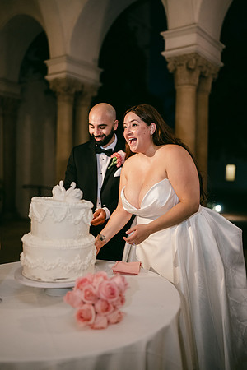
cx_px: 124
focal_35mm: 35
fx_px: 360
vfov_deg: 54.4
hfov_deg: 37.9
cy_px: 185
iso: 1250
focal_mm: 35
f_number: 1.2
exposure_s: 1/125
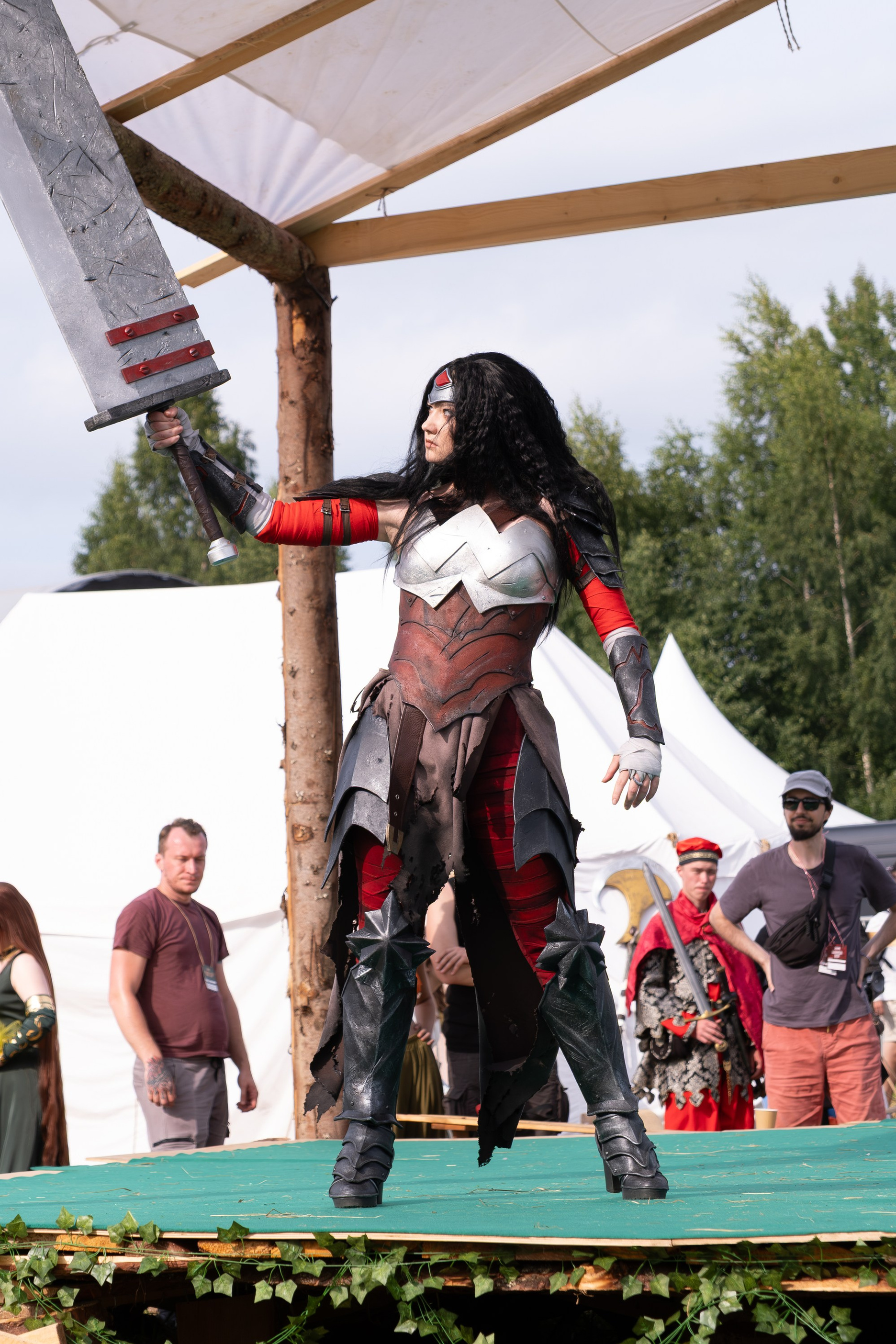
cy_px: 517
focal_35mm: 93
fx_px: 3472
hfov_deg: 14.7
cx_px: 347
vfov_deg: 21.9
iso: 200
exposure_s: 1/1000
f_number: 4
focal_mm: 45.5
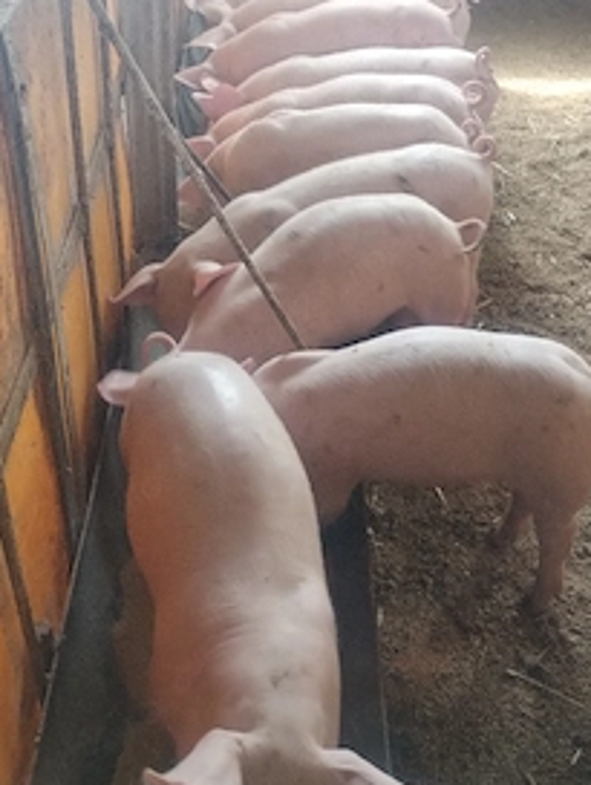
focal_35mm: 41
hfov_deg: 35.1
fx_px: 930
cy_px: 349
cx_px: 352
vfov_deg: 45.6
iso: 672
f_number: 1.8
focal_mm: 4.27
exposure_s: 1/33
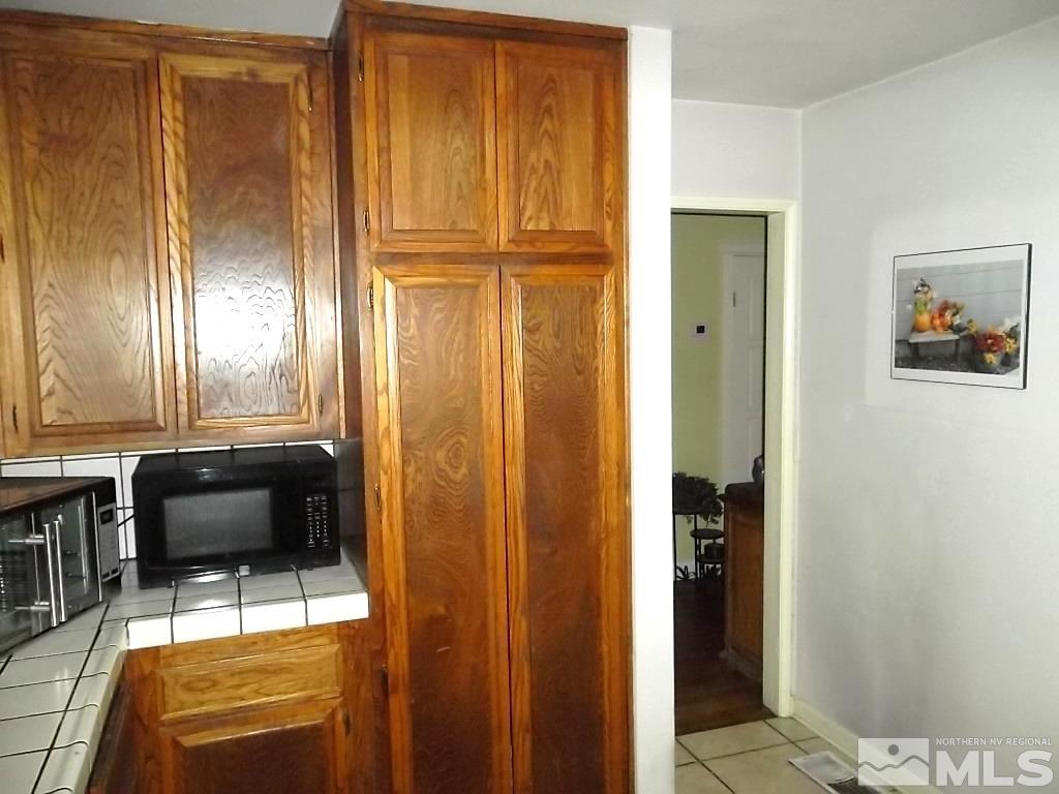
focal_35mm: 27
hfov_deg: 65.3
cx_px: 530
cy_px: 397
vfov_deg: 51.4
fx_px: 826
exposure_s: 1/45
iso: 320
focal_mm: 4.9
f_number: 3.5
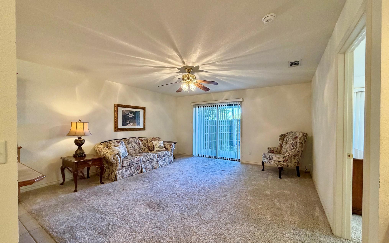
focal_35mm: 15
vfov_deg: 74.8
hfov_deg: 101.5
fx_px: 159
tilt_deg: +0.4
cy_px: 126
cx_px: 193
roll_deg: -0.1
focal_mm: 2.22
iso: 320
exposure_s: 1/60
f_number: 2.2
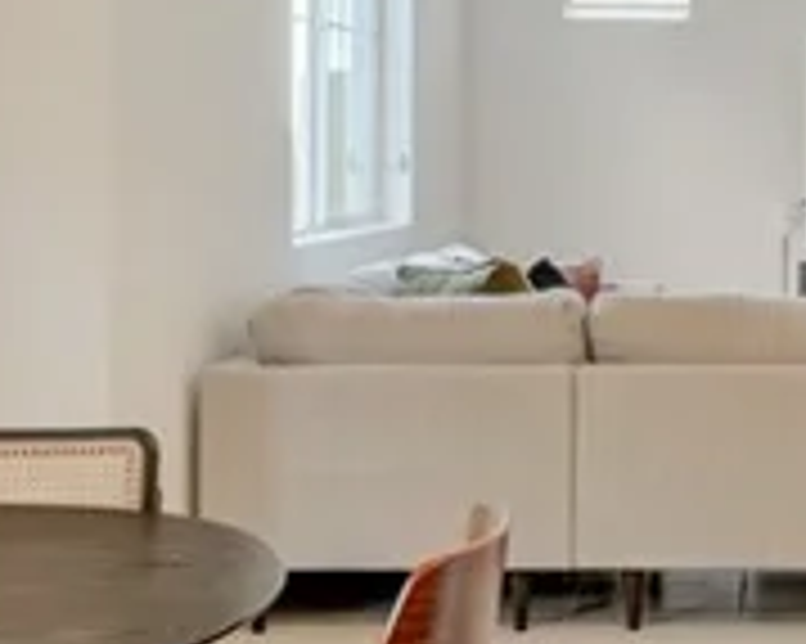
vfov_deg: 20.2
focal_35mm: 75
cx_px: 797
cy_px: 122
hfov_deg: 24.3
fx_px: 1788
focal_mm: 14
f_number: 8
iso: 800
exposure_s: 1/10
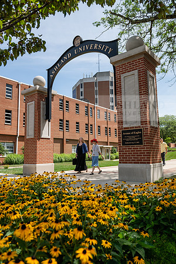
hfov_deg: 46.4
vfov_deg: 65.5
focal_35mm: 28
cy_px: 132
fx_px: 205
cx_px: 88
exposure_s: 1/640
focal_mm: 28
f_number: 4
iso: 125
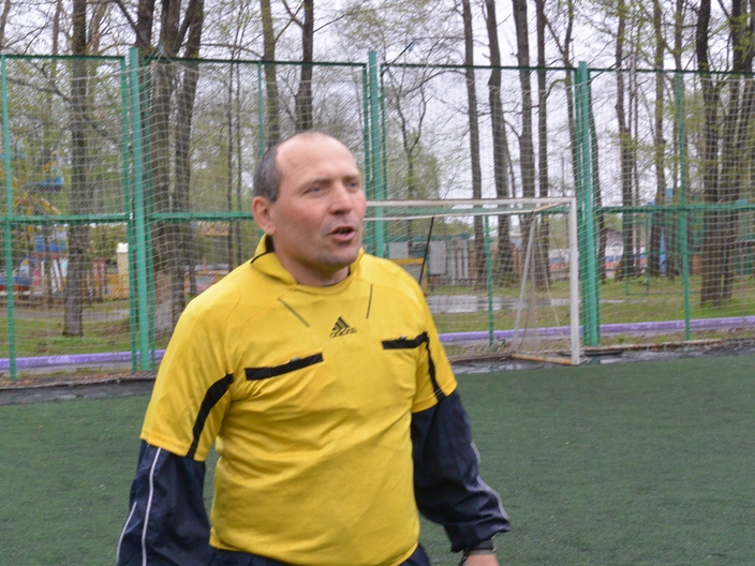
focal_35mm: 81
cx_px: 383
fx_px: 1767
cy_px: 281
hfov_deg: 24.1
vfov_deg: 18.2
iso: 800
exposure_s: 1/100
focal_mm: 27.5
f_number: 5.6
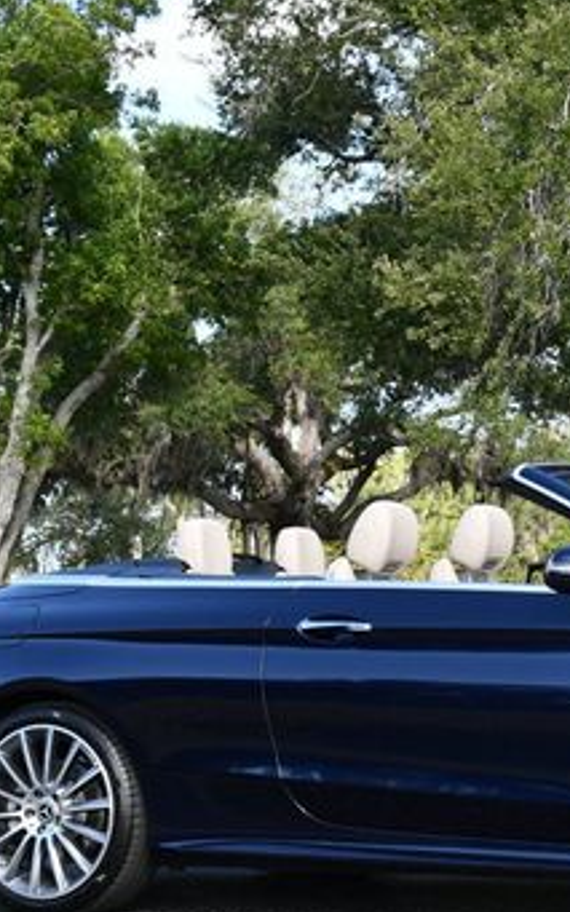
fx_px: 2288
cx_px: 610
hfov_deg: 13.9
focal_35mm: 92
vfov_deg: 22.5
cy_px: 516
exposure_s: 1/250
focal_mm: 24
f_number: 6.3
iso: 200
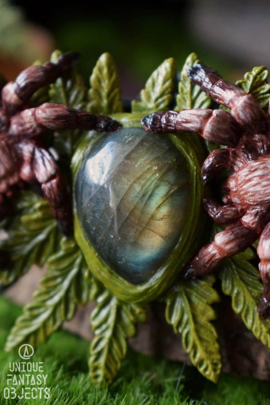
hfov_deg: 16.4
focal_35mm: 84
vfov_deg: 24.3
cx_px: 135
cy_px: 201
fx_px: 939
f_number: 5.6
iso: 2000
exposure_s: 1/60
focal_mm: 55
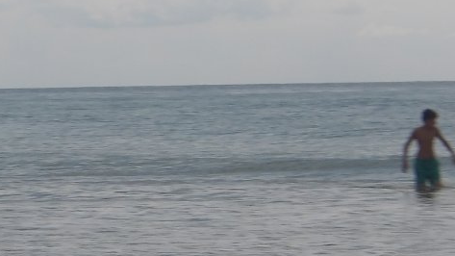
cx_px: -47
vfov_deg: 4.3
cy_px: 189
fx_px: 3390
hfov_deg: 7.6
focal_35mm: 281
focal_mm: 19.6
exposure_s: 1/207
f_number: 23.2
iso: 100
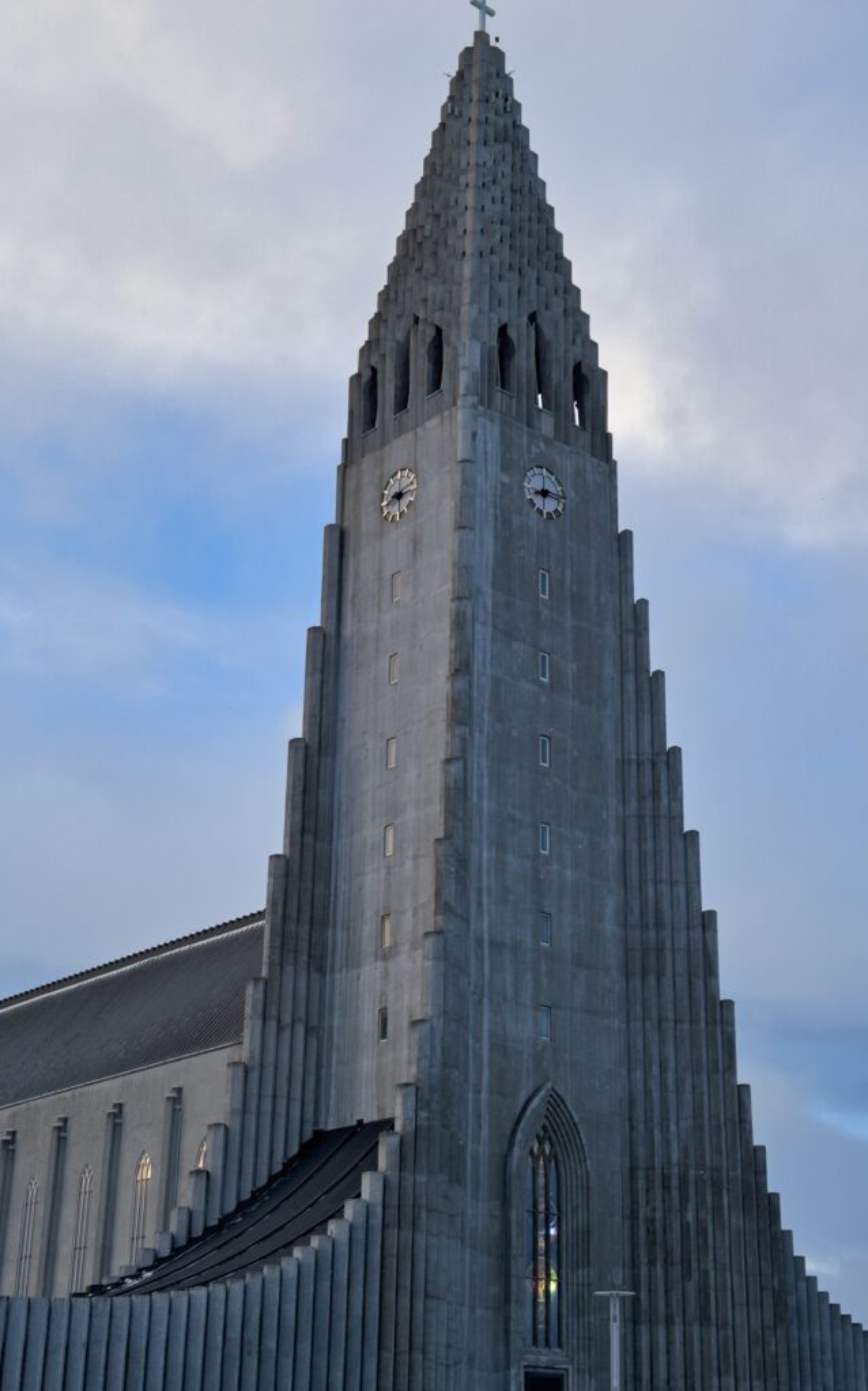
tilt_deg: +21.9
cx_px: 490
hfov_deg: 25.3
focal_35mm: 51
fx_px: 1932
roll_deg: -0.1
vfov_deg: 39.6
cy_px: 696
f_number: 1.78
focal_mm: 6.86
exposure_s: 1/489
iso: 64
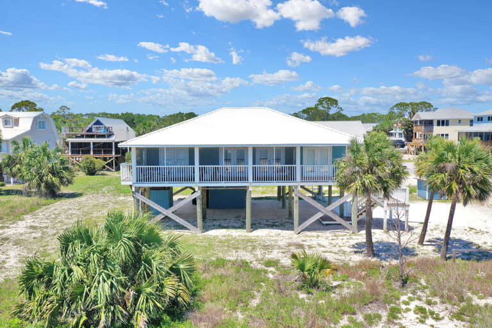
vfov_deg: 46.4
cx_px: 246
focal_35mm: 28
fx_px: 383
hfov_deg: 65.5
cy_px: 164
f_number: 5.6
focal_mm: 10.26
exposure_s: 1/400
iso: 100
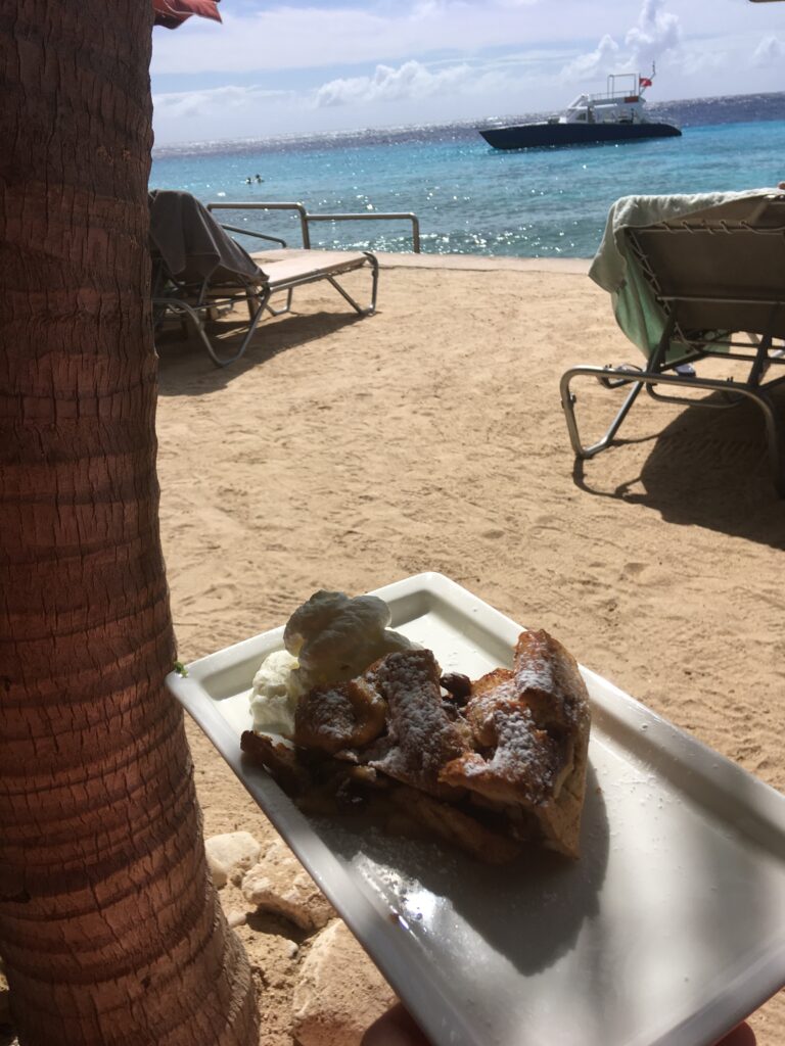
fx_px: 877
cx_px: 392
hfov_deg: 48.2
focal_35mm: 29
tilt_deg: -23.8
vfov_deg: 61.7
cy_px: 523
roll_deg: +5.1
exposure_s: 1/2747
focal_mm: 4.15
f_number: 2.2
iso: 25
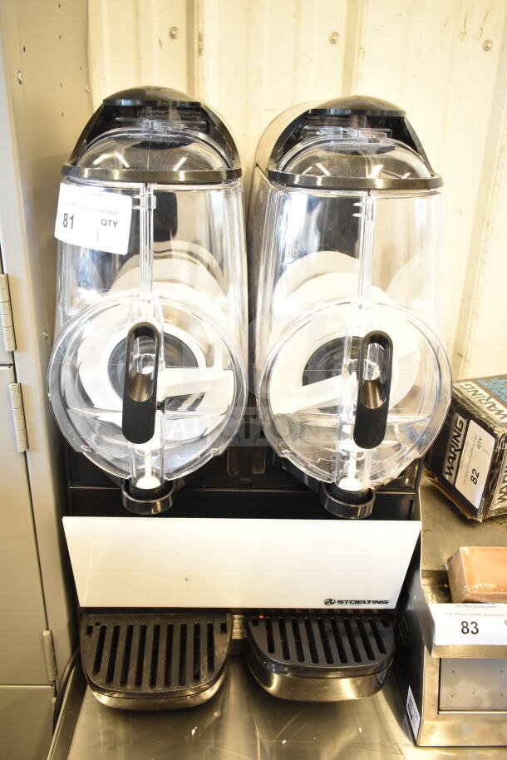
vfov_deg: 61.9
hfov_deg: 43.6
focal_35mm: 30
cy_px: 380
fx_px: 633
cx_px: 254
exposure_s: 1/60
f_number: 4
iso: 1600
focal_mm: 20
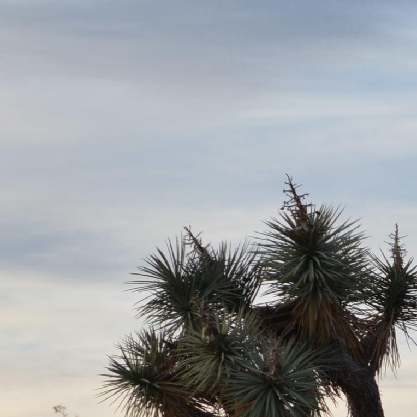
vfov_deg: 6.3
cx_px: 506
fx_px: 3743
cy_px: 530
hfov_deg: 6.3
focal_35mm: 275
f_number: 7.1
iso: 200
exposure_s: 1/200
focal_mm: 55
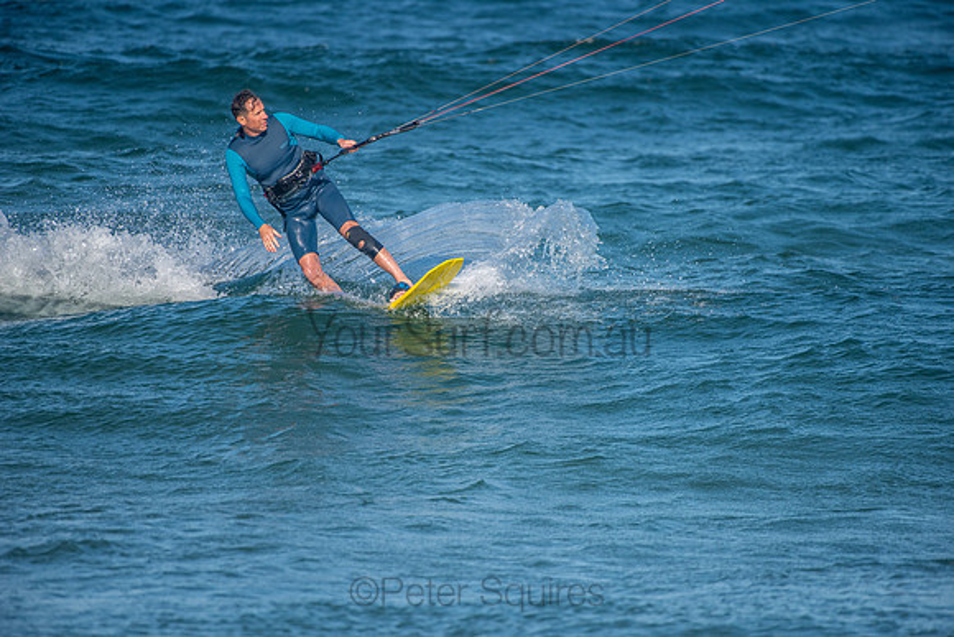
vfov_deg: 2.8
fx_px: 13252
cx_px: 477
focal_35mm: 500
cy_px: 318
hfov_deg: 4.1
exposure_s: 1/2500
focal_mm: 500
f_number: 5.6
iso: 320
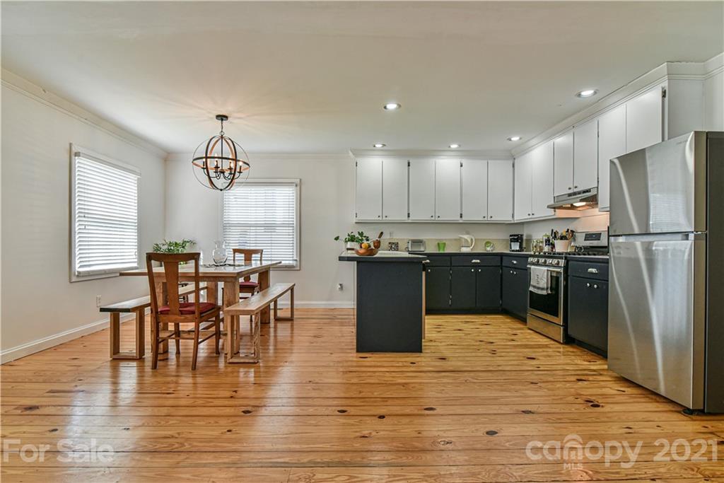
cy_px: 242
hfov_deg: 90.0
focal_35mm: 18
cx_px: 362
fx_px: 362
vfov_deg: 67.4
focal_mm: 18
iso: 1600
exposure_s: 1/200
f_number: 7.1
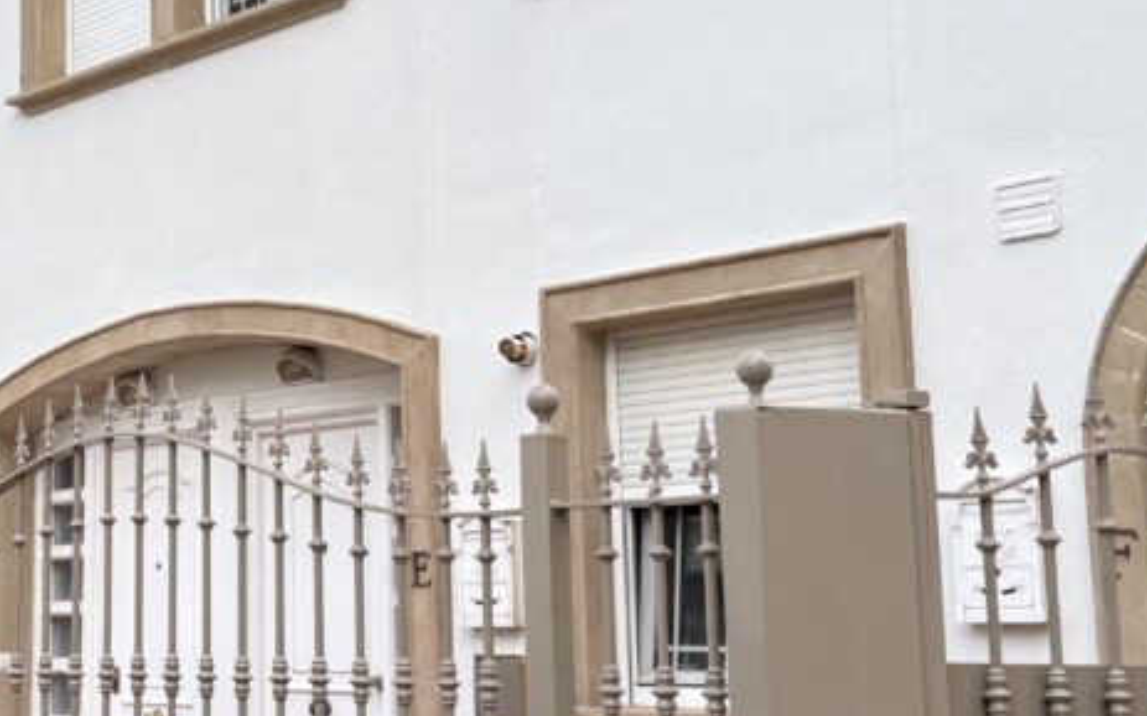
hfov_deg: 32.4
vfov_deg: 21.3
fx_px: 1906
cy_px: 347
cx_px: 193
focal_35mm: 61
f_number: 1.6
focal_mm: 5.96
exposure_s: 1/1001
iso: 64
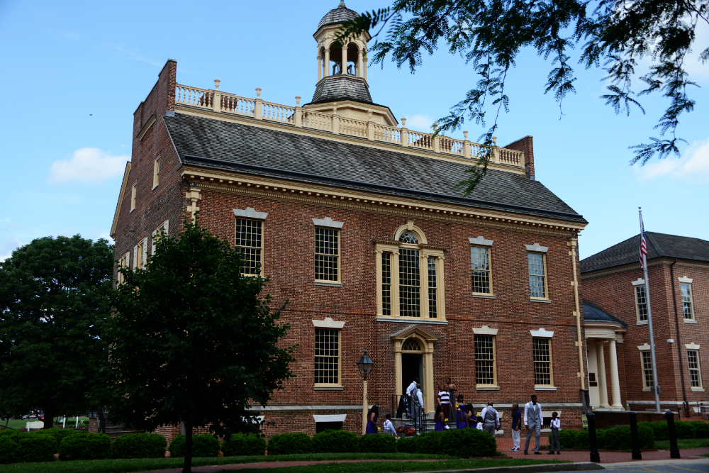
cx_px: 354
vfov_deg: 36.9
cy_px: 236
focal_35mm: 36
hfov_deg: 53.1
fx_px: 709
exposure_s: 1/500
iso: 200
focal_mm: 36
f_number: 5.6
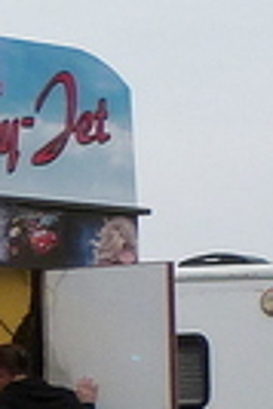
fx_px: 2212
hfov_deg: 5.3
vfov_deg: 10.5
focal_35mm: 195
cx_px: -1159
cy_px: 347
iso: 100
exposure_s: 1/160
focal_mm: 4.5
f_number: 3.6
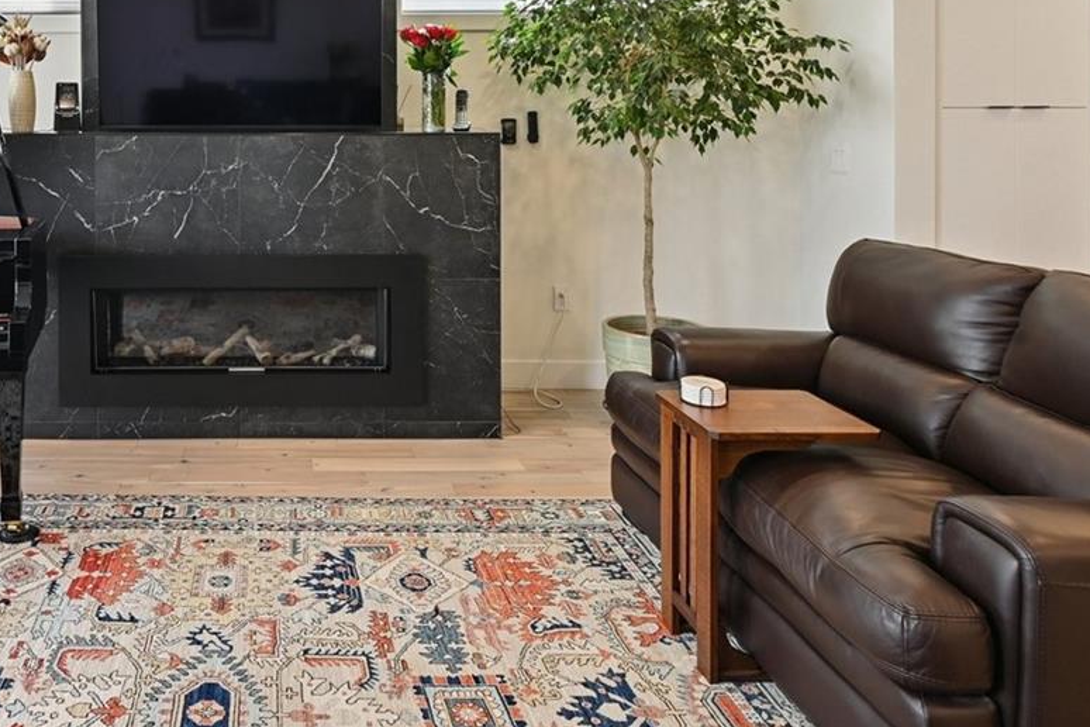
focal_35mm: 31
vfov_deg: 40.3
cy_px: 127
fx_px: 939
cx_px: 270
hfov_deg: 57.2
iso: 400
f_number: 10
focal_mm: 15
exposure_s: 1/15
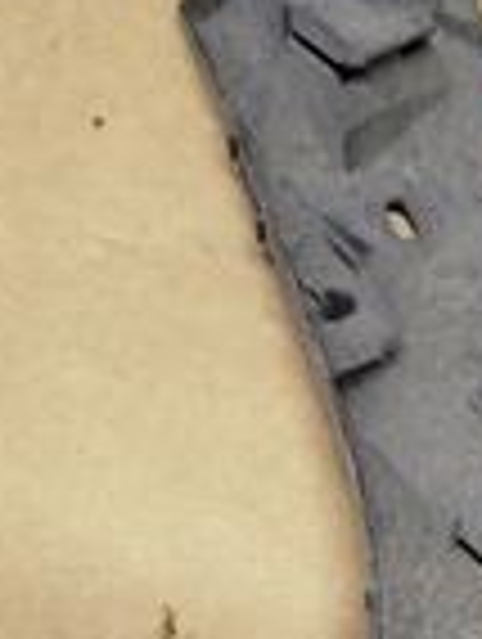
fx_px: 1499
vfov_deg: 21.2
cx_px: 491
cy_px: 886
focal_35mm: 81
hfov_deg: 17.8
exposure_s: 1/33
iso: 500
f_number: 1.7
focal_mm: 5.31
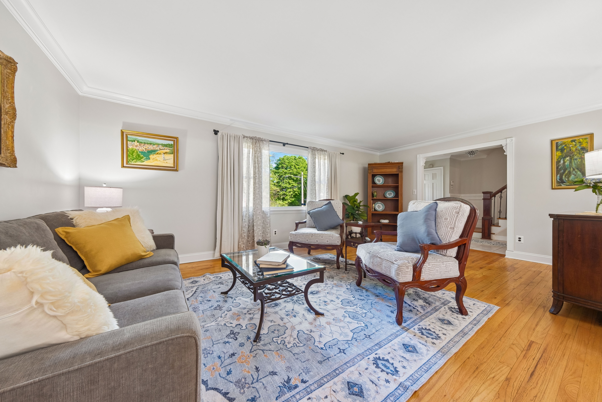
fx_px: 201
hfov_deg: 112.6
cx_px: 301
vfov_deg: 90.0
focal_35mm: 12
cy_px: 201
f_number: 8
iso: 250
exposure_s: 1/5
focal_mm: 8
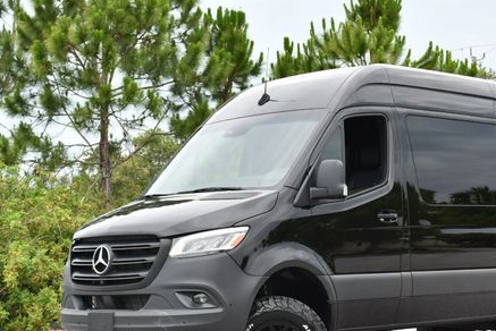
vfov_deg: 16.1
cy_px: 193
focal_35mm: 85
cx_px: 336
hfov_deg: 23.8
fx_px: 1172
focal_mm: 29
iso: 400
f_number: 5.6
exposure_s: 1/250
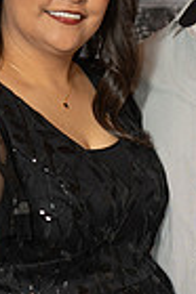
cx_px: 135
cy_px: 214
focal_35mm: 192
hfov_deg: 7.1
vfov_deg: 10.7
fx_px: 1572
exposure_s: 1/160
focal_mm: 59.8
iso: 1000
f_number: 2.8
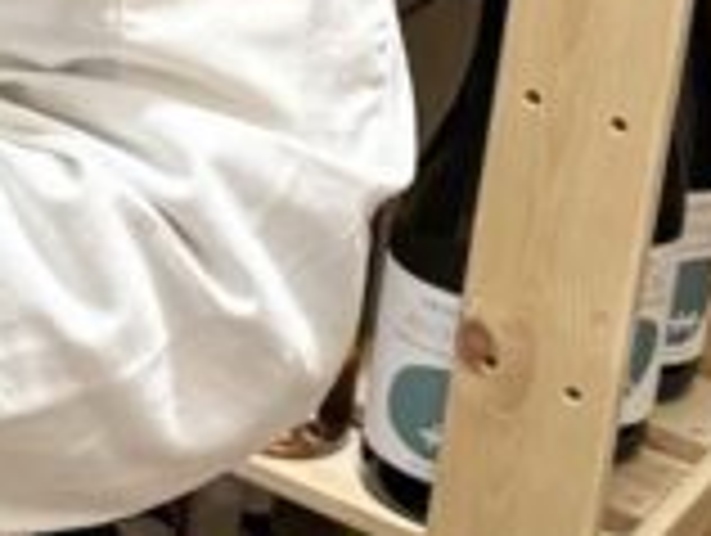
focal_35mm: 129
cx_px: -842
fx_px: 2654
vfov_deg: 10.8
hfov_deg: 12.7
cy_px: -414
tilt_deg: -13.4
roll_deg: -2.0
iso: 400
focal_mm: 6.86
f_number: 1.78
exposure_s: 1/57
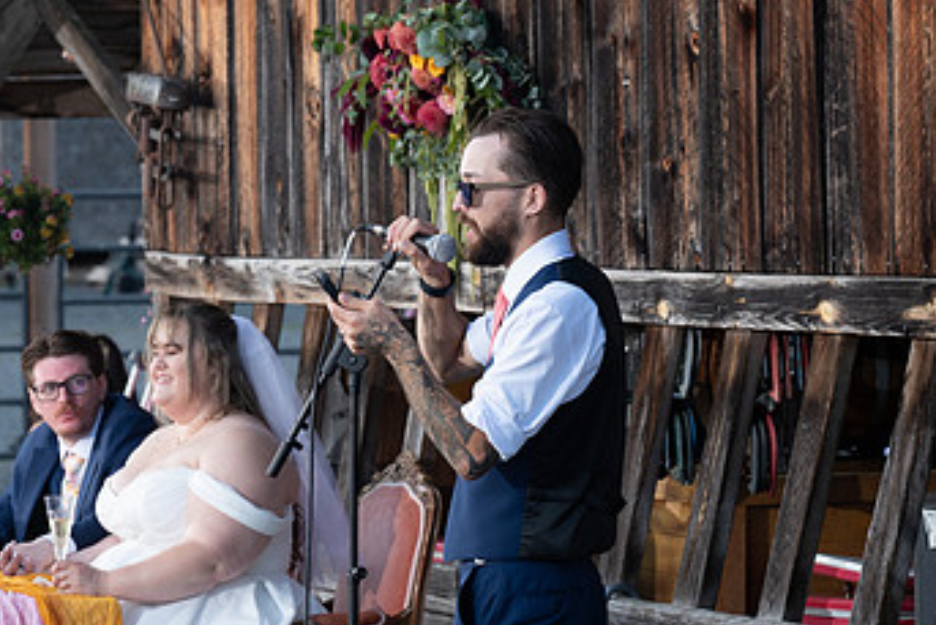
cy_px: 419
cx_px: 172
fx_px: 4708
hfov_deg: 11.3
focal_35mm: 181
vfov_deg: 7.6
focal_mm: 107
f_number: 5.6
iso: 320
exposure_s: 1/125
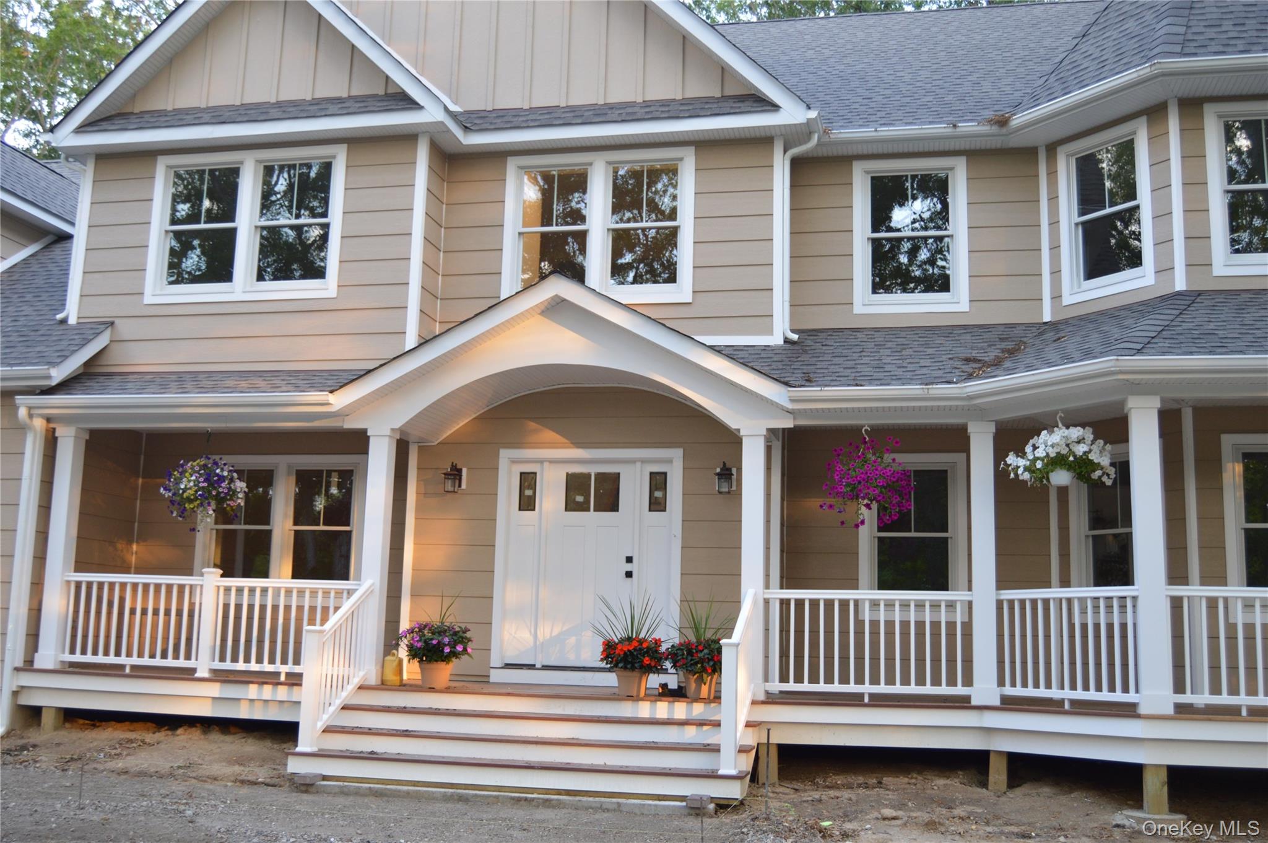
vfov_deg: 36.8
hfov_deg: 53.2
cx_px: 634
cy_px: 422
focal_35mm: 36
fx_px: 1267
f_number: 3.8
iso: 450
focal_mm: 24
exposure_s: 1/60
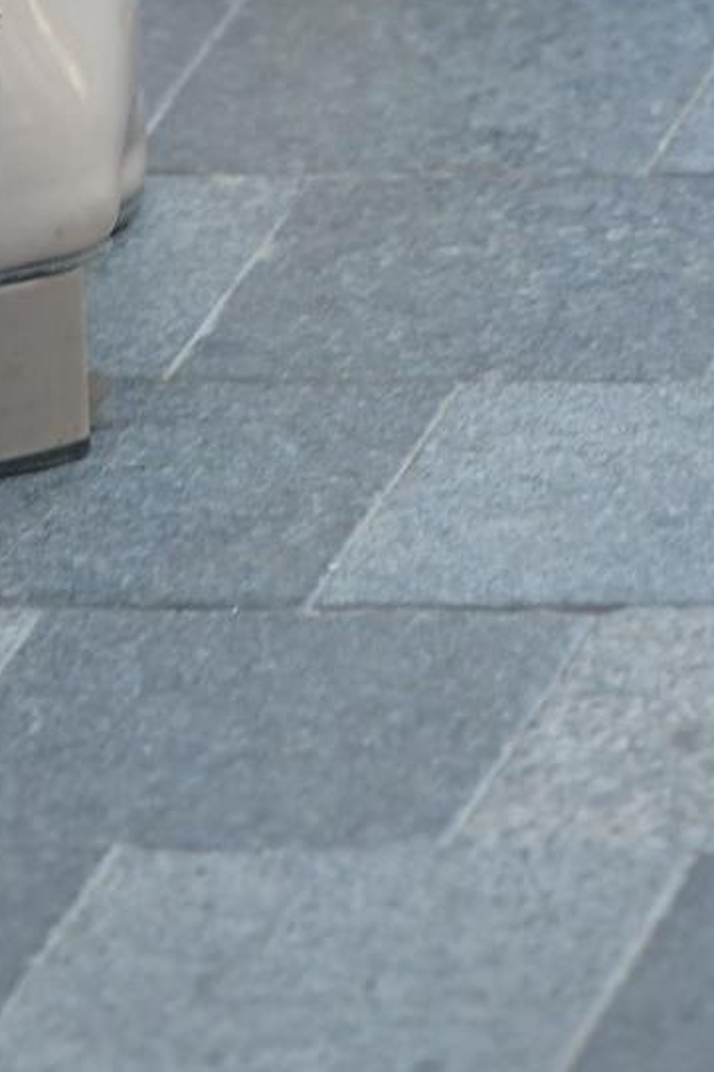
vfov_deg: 2.2
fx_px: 27207
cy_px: -1345
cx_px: 100
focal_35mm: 914
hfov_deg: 1.5
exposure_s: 1/500
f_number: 4.5
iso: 640
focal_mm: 200
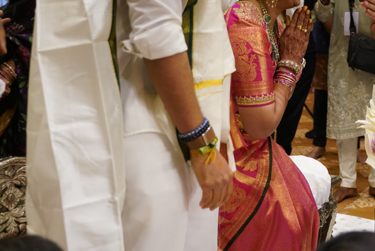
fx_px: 594
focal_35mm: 57
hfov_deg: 32.9
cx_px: 349
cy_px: 9
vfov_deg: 23.0
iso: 2000
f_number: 2.8
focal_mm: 28
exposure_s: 1/250
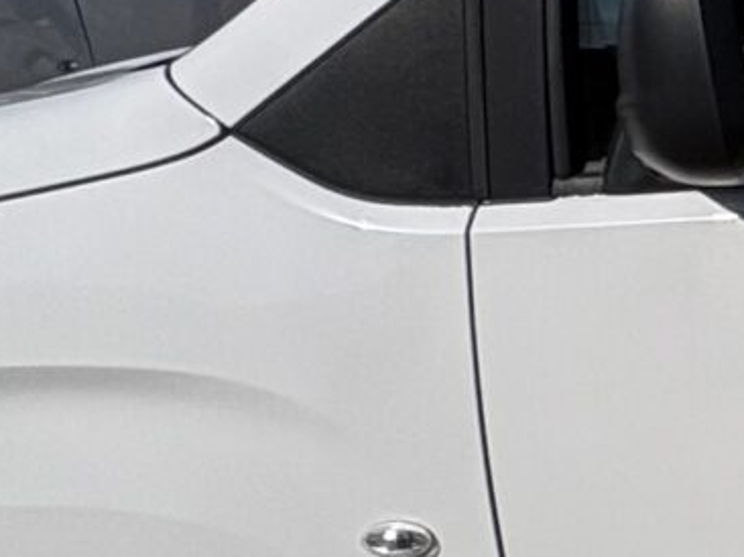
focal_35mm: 98
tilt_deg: -12.3
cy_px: 297
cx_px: 1681
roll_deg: -0.1
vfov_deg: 15.1
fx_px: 2105
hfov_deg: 14.6
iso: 50
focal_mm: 2.22
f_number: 2.2
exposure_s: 1/5650
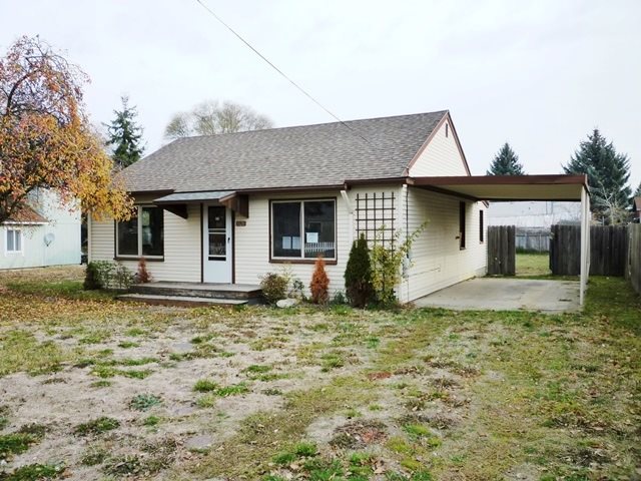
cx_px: 320
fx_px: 537
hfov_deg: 61.7
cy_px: 240
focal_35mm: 29
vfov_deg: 48.2
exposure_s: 1/320
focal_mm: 5.2
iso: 125
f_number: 3.3
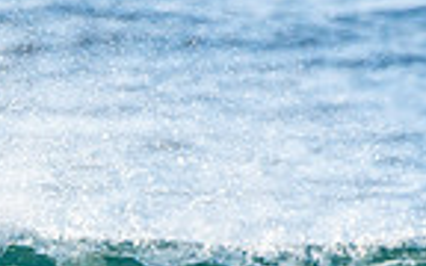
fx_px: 35724
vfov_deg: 0.4
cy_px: 551
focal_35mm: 3077
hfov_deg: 0.7
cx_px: -36
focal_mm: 500
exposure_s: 1/1250
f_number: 5.6
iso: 400
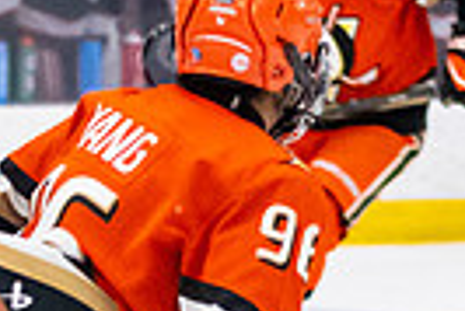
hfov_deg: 3.2
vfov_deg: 2.1
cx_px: 447
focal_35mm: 651
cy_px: 466
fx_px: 8418
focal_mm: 70
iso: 2500
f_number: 3.2
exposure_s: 1/640
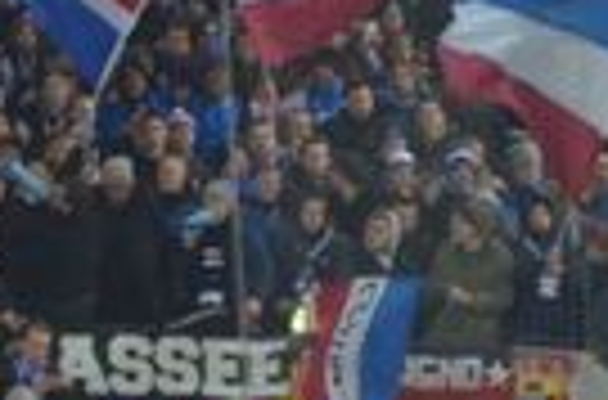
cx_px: 320
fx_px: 7473
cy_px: 596
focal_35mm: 444
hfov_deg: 4.7
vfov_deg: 3.1
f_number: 2.8
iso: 1250
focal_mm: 70
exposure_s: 1/200
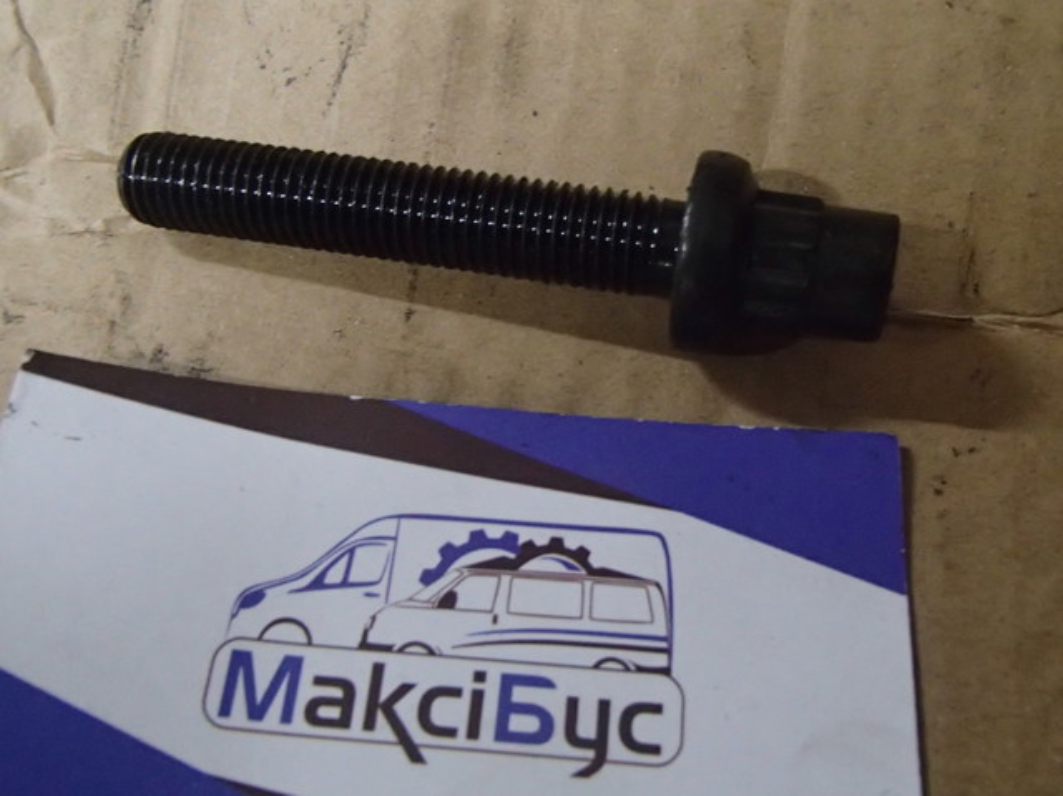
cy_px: 398
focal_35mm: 37
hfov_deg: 50.2
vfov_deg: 38.6
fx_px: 1135
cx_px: 532
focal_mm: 6.64
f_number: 4.7
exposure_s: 1/30
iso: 1600
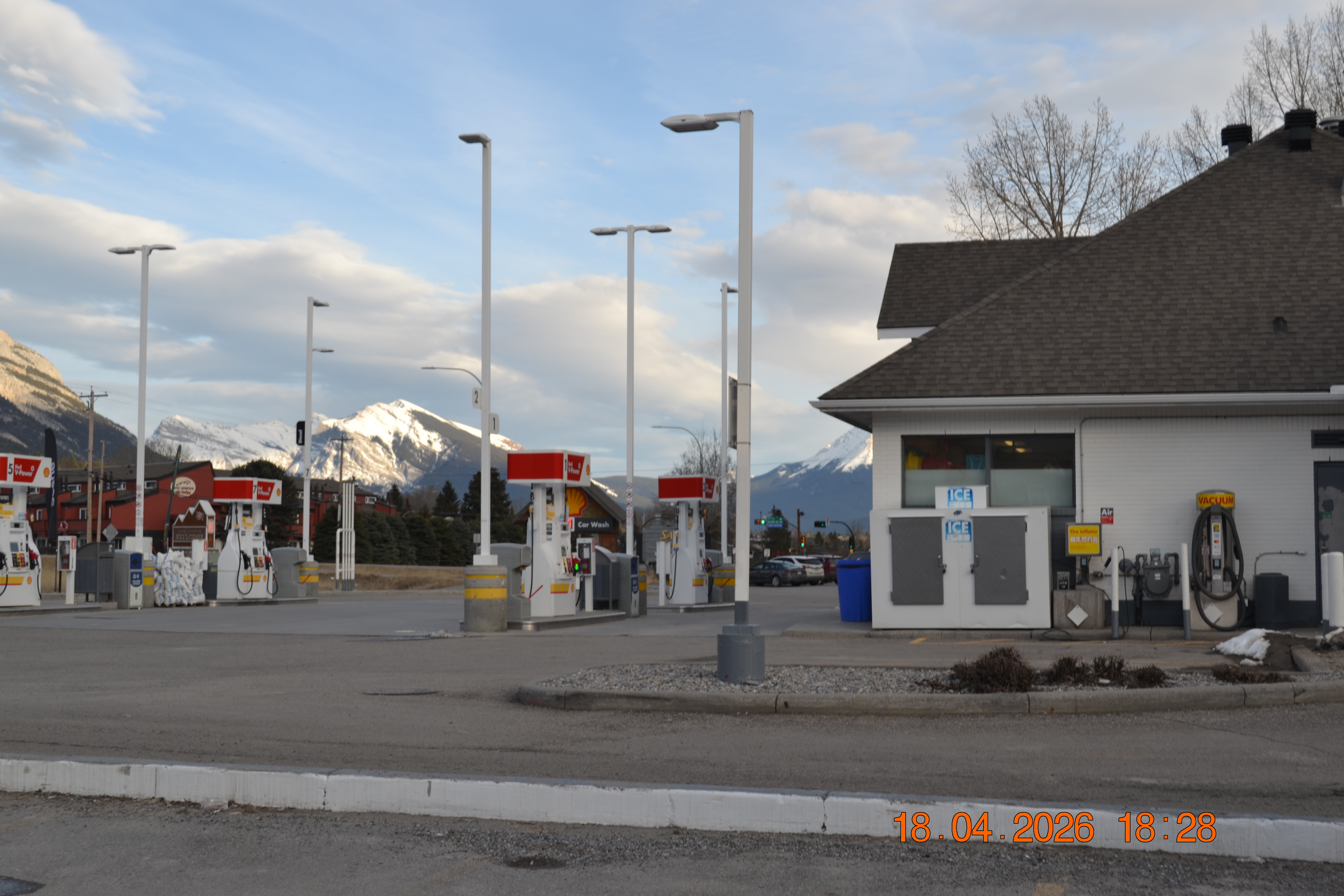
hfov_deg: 38.9
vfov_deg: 26.5
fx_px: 1904
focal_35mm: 51
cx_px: 672
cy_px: 448
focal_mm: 34
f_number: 6.3
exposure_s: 1/160
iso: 100
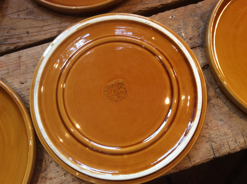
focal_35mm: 32
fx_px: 228
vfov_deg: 44.1
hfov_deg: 56.9
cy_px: 92
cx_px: 124
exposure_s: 1/25
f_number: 2.4
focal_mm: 3.3
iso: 40
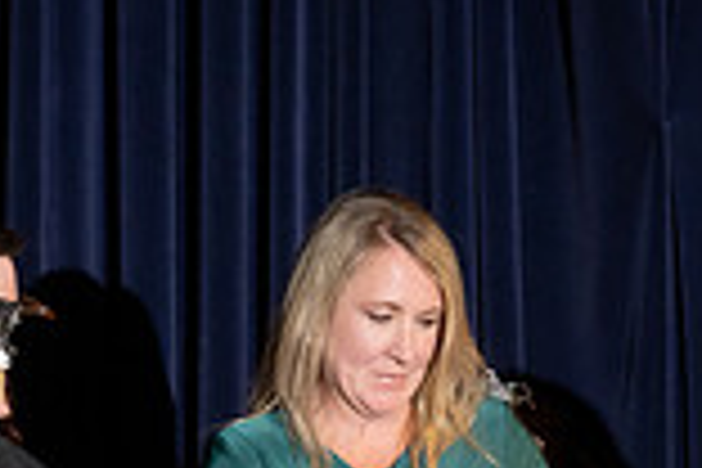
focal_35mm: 432
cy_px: 776
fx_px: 8423
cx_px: 256
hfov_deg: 4.8
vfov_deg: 3.2
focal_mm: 116
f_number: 5
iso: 2500
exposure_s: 1/200
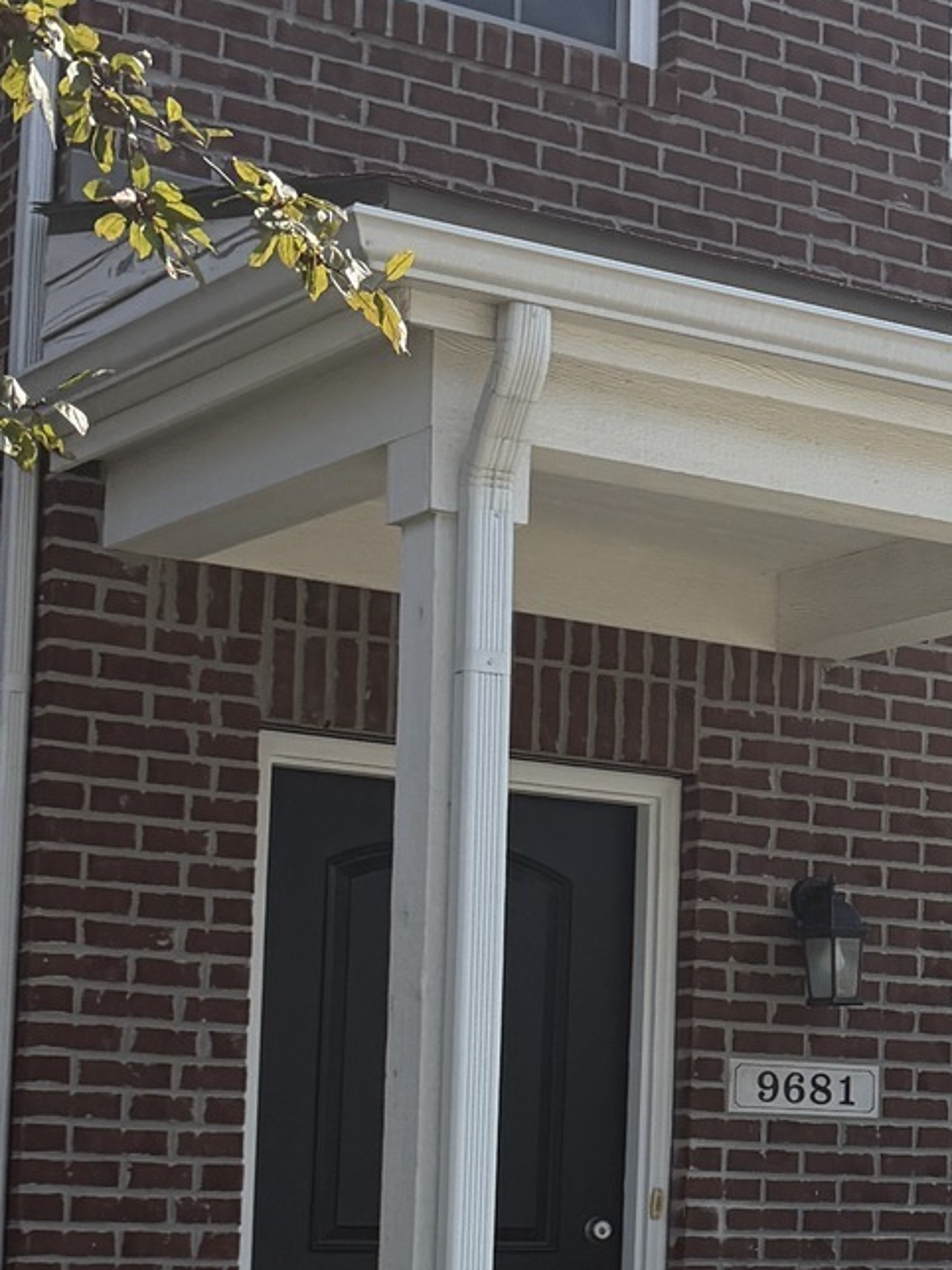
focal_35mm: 86
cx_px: 1353
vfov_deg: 22.5
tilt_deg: +3.8
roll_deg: -0.7
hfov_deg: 16.0
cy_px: 999
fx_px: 3155
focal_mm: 6.76
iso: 100
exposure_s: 1/6711
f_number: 1.78
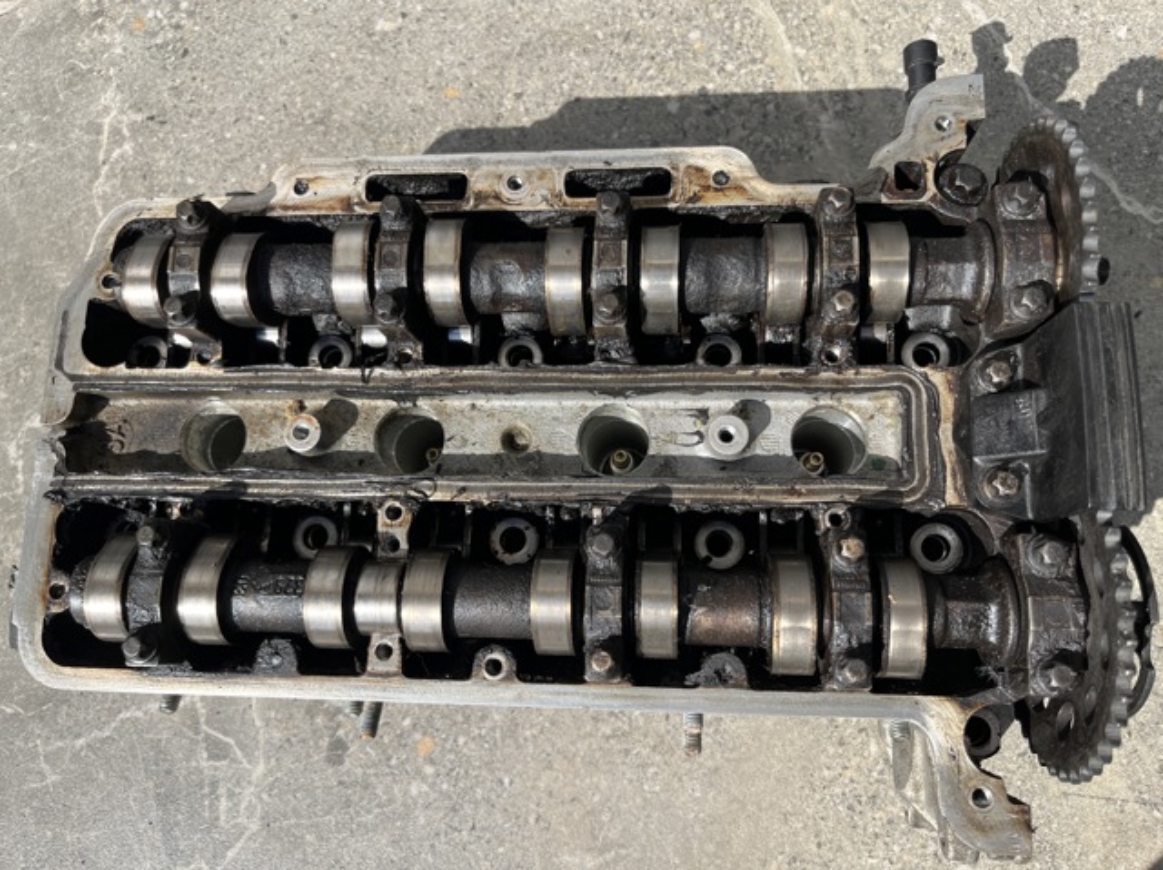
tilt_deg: -75.1
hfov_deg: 67.3
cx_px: 582
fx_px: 873
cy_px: 435
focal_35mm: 26
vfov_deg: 53.0
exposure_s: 1/1862
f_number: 1.6
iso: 50
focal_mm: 5.1
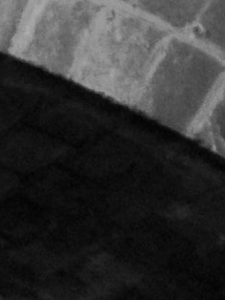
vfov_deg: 8.7
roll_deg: +1.0
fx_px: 1861
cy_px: 609
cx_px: -471
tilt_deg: -1.9
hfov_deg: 6.3
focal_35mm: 215
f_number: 2.4
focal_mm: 4.12
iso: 200
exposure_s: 1/20
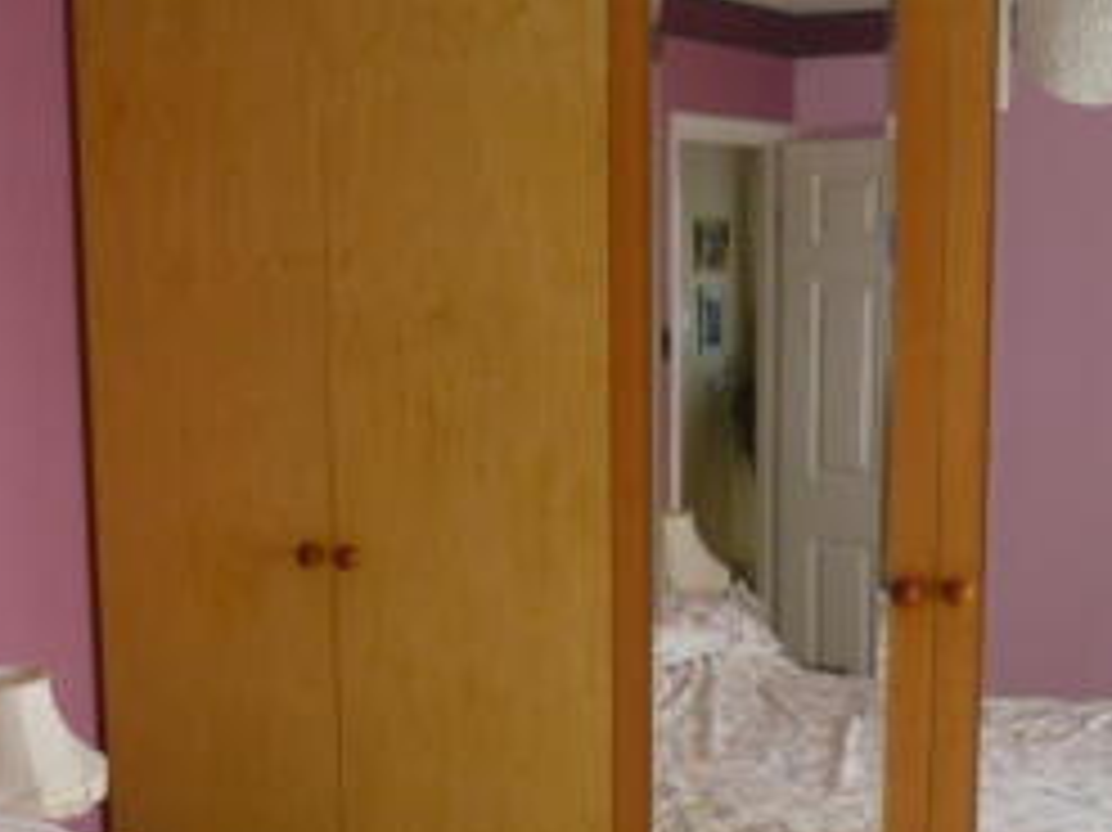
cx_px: 304
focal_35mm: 66
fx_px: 2119
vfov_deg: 21.8
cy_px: 726
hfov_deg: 29.0
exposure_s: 1/40
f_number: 2.8
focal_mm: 5
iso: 80
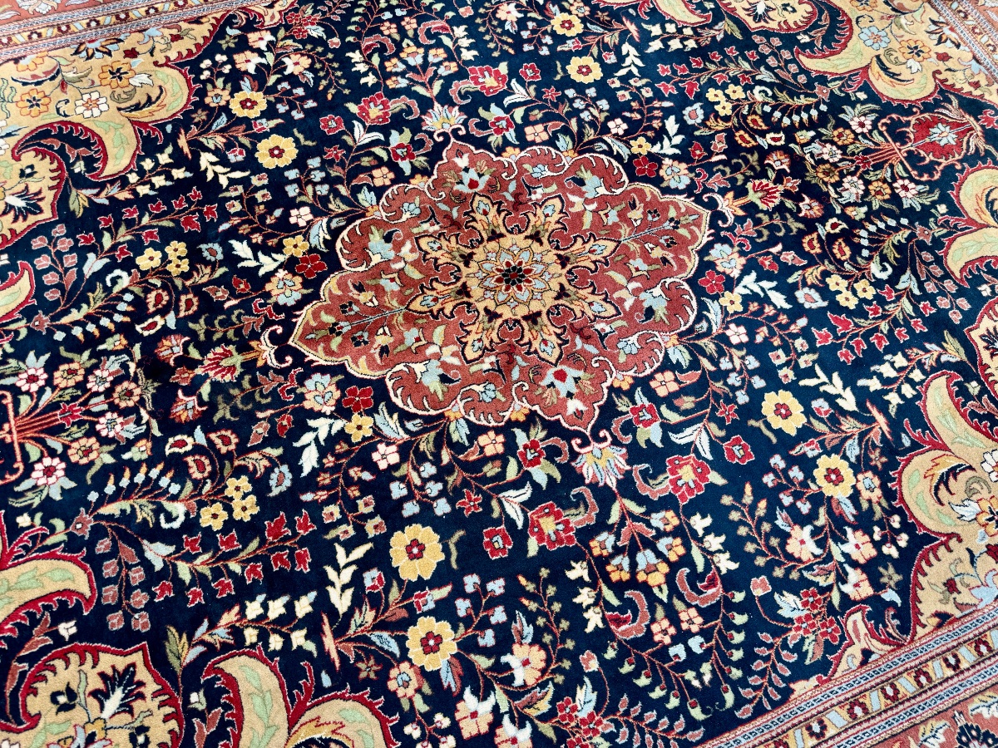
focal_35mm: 24
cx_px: 499
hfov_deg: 71.6
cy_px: 374
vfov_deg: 56.8
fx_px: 692
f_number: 1.78
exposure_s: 1/451
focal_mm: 6.76
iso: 80
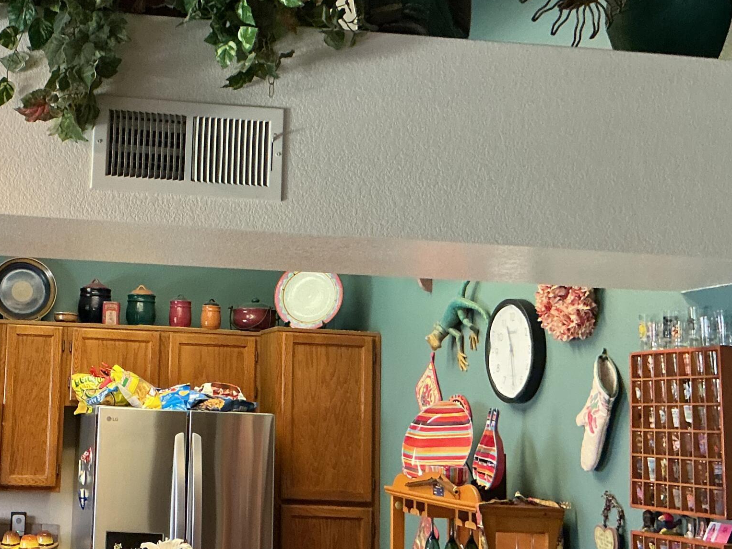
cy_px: 259
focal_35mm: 57
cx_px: 93
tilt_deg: +5.5
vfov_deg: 25.7
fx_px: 1206
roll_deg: -1.7
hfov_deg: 32.3
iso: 160
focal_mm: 3
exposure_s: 1/60
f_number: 1.8
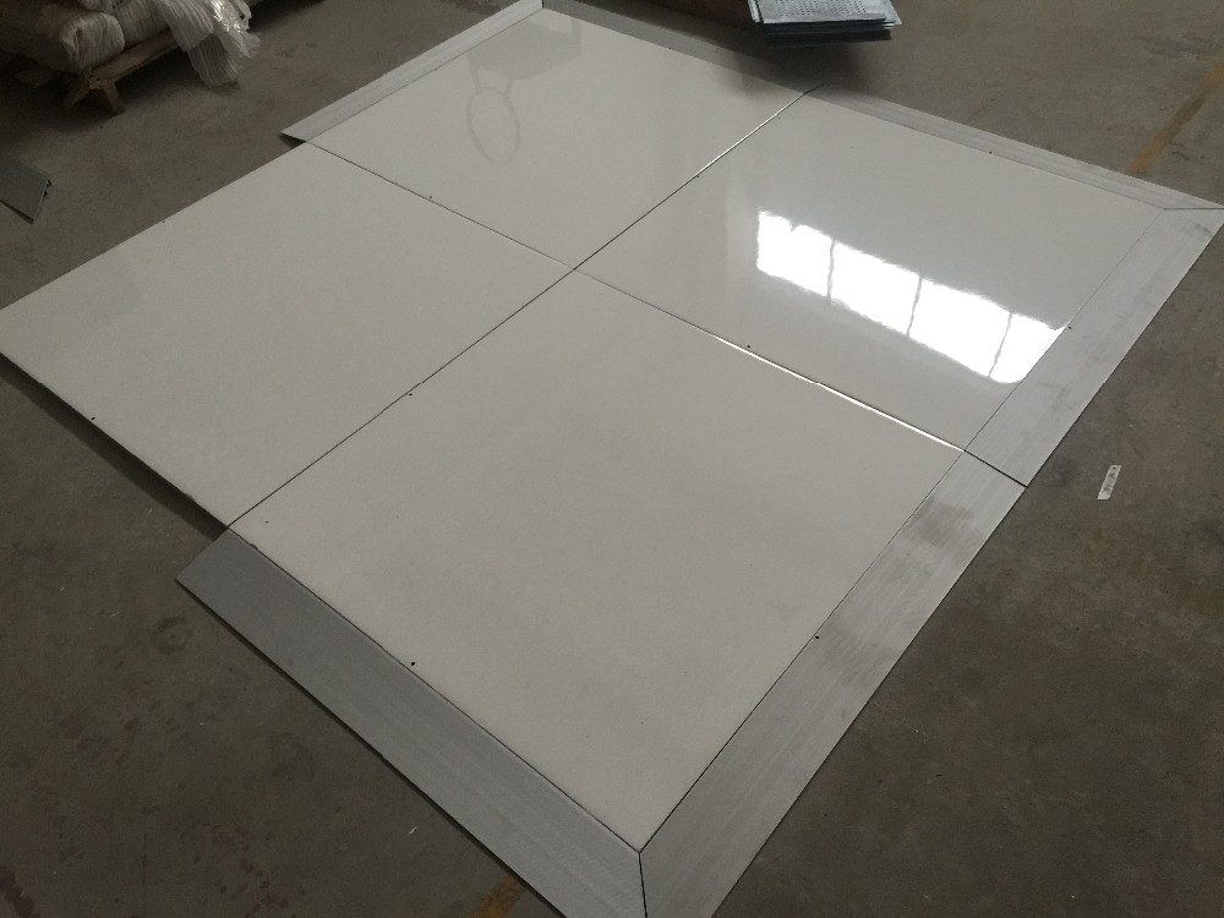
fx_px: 1025
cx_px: 612
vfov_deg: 48.2
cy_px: 459
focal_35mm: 29
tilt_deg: -45.6
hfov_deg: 61.7
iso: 125
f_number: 2.2
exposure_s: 1/10
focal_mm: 4.15
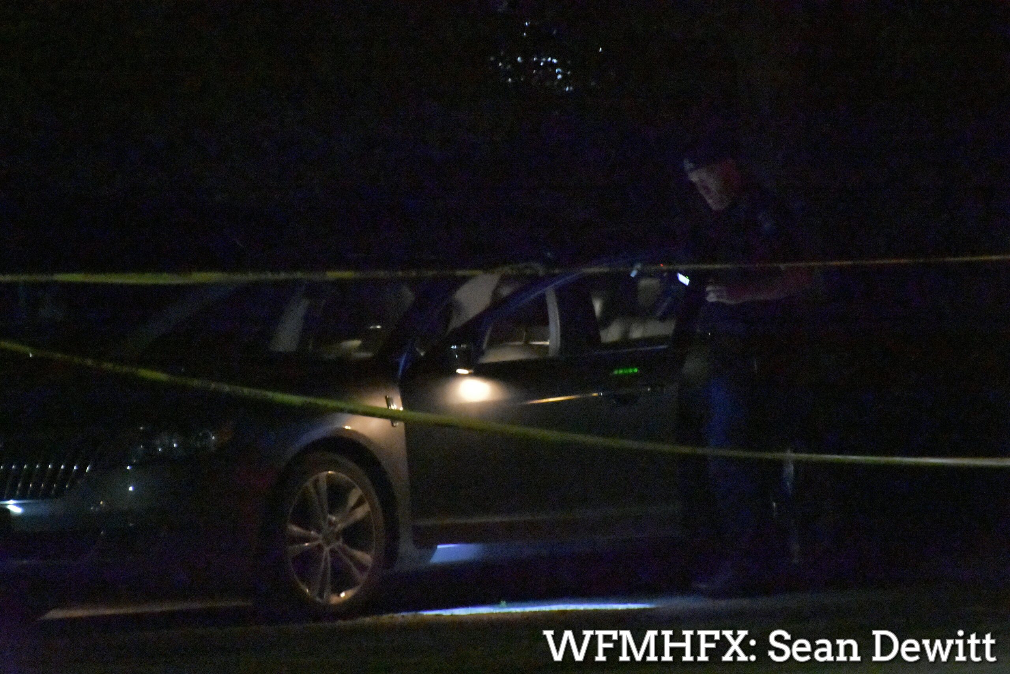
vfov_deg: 3.1
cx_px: 505
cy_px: 337
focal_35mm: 450
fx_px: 12625
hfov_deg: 4.6
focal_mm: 300
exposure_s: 1/25
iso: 25600
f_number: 6.3
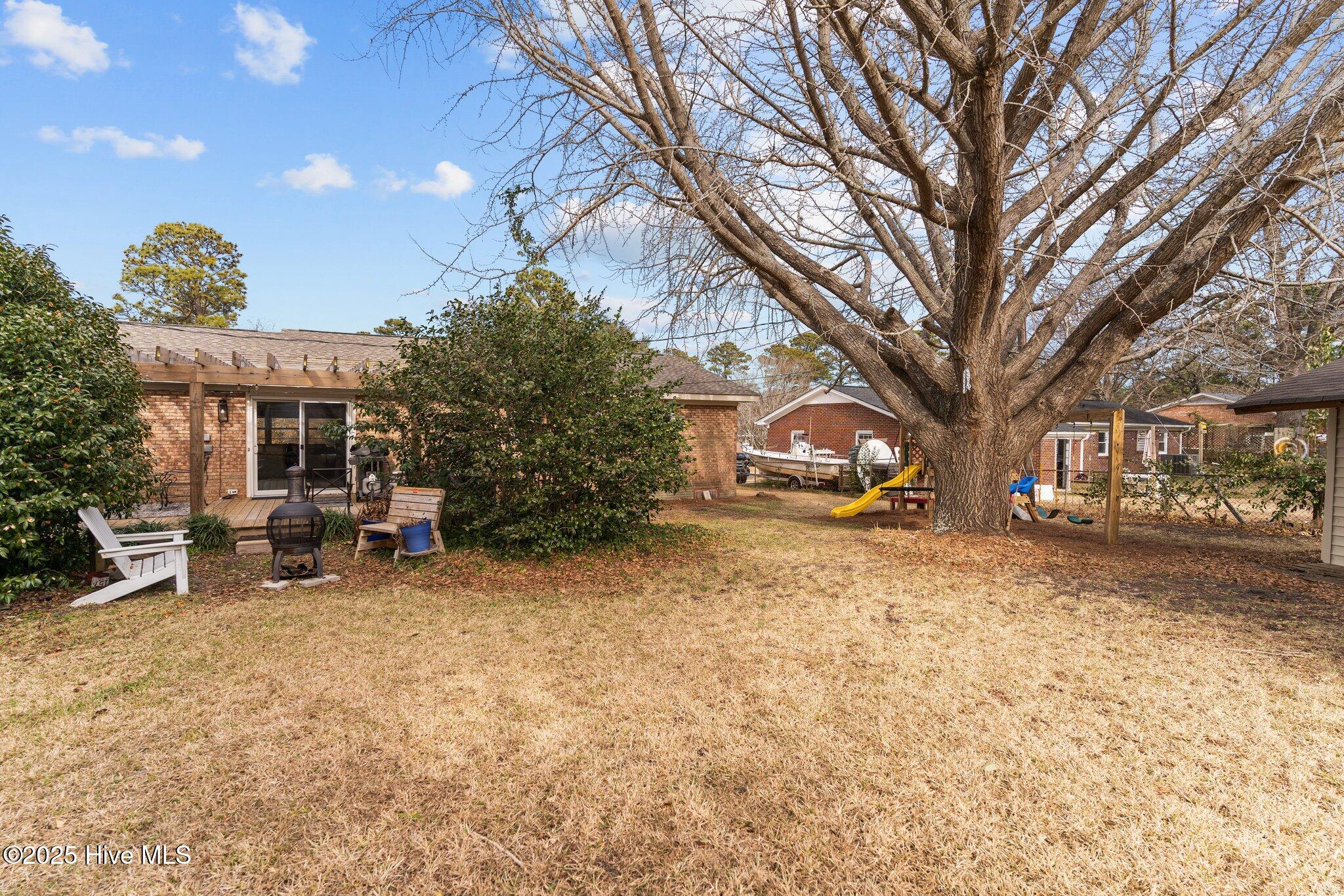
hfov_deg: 93.3
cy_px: 448
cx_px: 672
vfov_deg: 70.4
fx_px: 635
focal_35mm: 17
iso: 160
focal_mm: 17
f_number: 4.5
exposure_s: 1/500
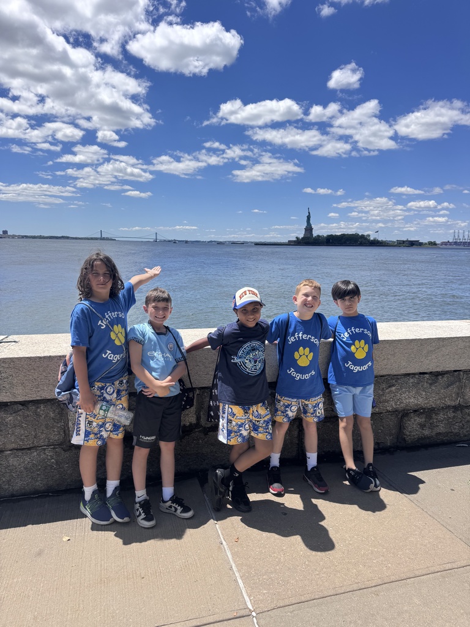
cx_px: 235
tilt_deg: -9.8
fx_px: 434
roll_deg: -0.7
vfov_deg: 71.6
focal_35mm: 24
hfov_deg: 56.8
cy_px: 314
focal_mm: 6.76
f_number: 1.78
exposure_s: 1/5814
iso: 80
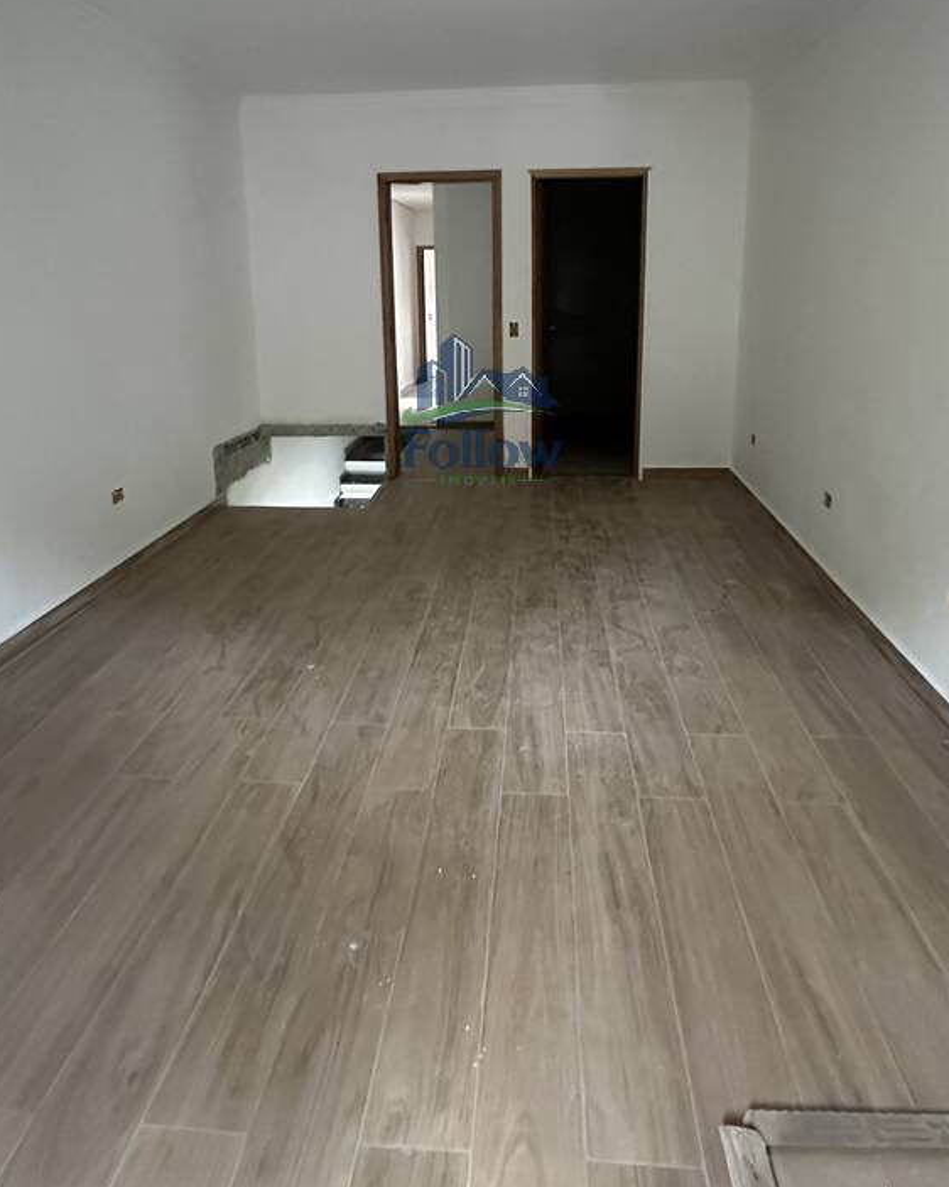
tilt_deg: -11.1
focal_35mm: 21
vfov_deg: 75.9
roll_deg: +0.7
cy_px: 427
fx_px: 738
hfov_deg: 65.5
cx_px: 485
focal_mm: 2.22
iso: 1250
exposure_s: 1/43
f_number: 2.2
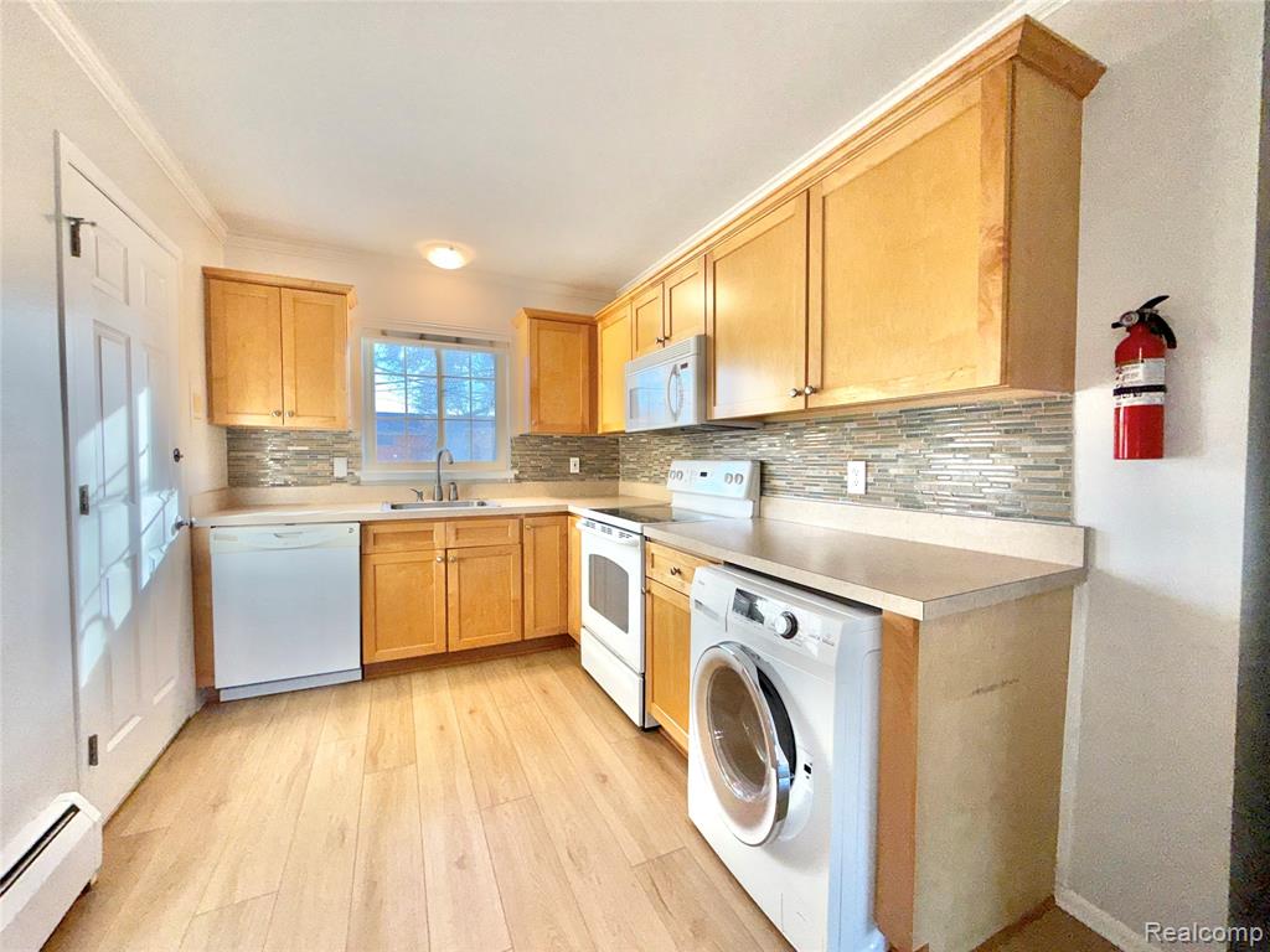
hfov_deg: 102.1
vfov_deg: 85.7
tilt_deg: -2.3
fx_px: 514
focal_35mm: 14
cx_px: 635
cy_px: 476
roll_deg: +0.1
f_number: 2.2
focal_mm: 2.22
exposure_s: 1/122
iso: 20
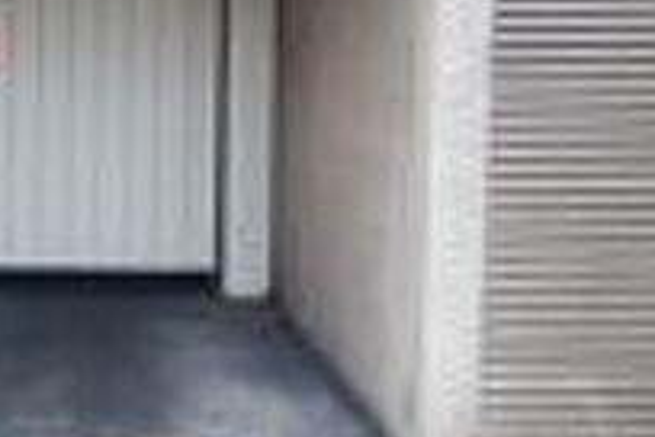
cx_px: 45
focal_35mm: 66
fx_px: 1201
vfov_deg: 20.3
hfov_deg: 29.1
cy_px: 64
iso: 50
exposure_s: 1/100
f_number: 1.9
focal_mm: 3.6
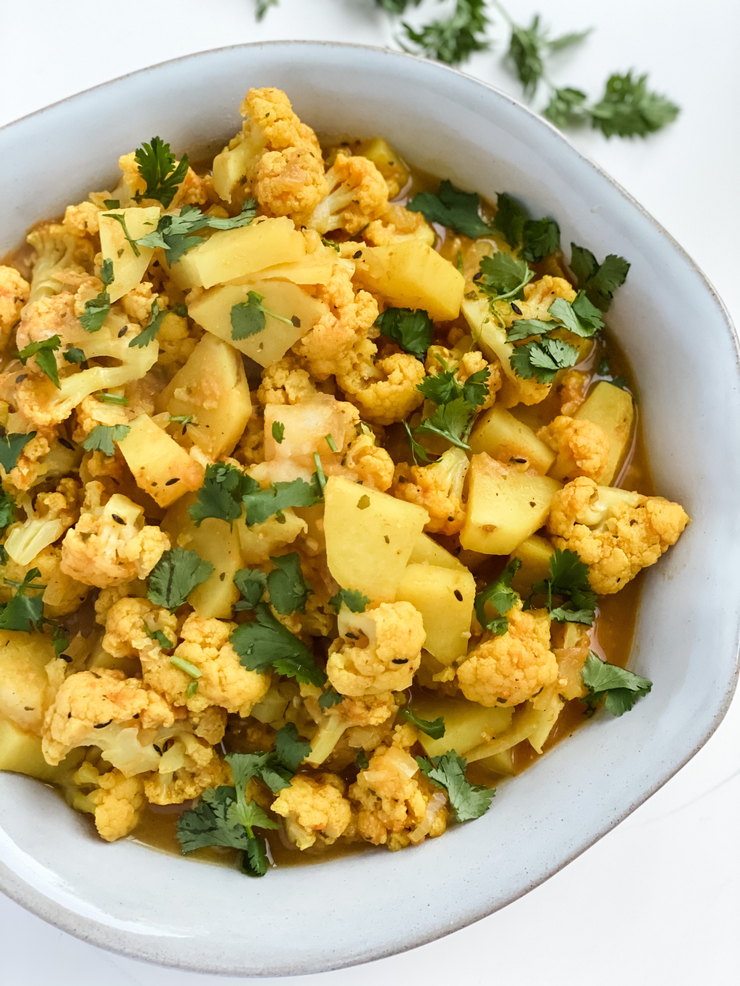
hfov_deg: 28.0
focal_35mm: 52
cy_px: 493
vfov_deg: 36.8
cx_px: 370
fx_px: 1482
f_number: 2
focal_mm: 6
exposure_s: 1/40
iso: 400
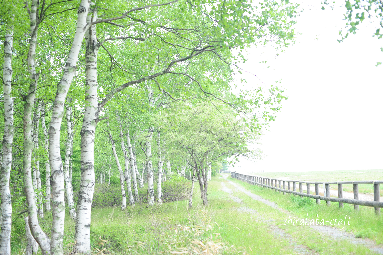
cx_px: 192
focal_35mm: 50
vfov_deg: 27.0
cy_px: 128
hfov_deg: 39.6
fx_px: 532
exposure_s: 1/125
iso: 200
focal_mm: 50
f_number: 3.5
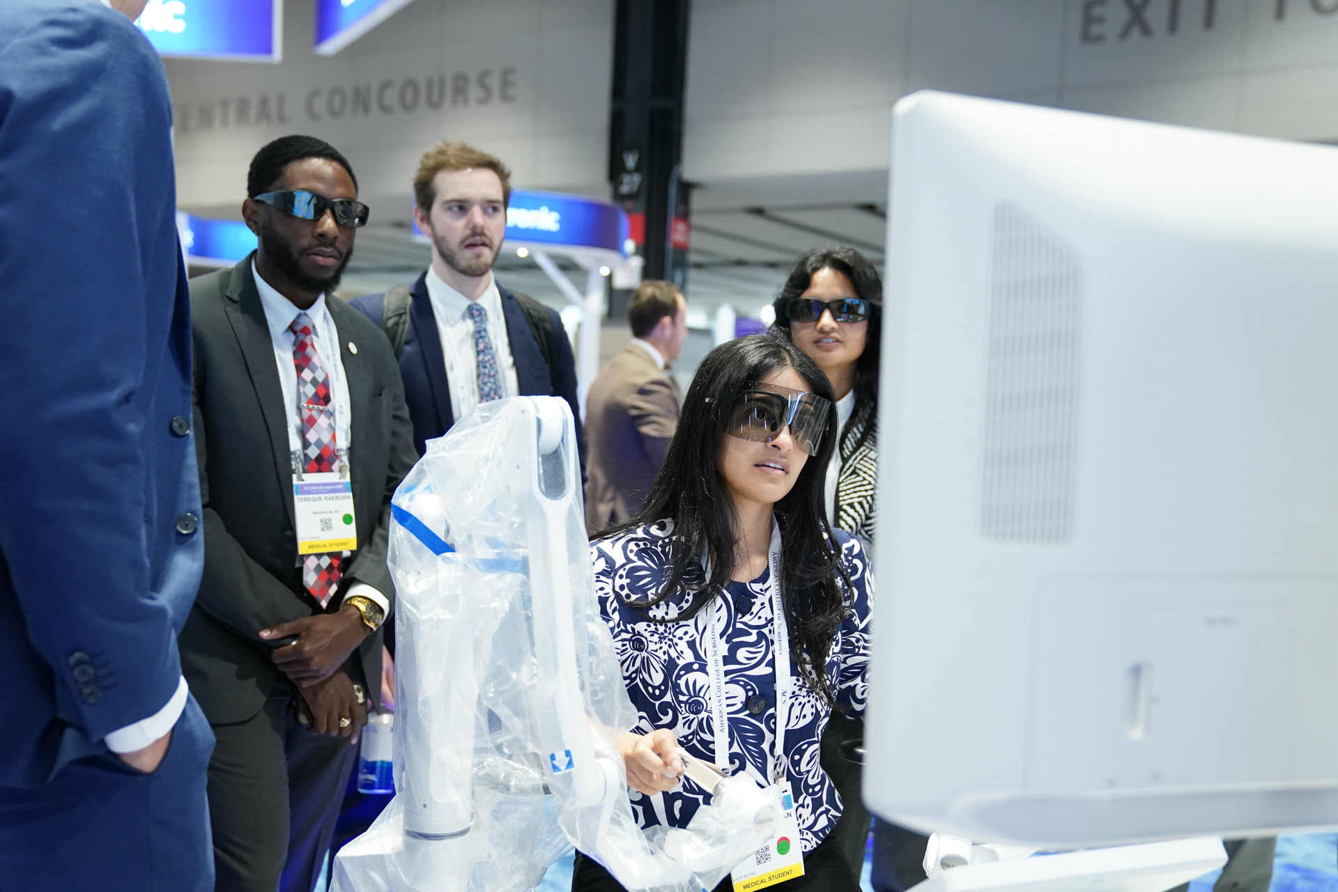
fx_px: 1338
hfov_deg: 53.1
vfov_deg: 36.9
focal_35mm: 36
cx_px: 669
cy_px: 446
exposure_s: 1/250
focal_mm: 36
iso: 3200
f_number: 2.8
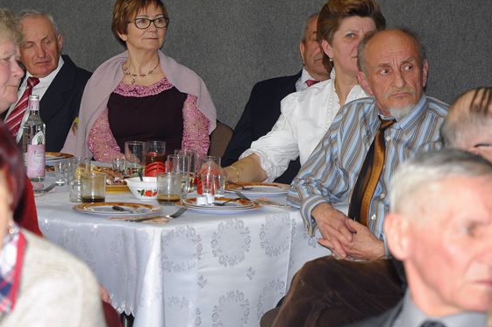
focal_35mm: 159
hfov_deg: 12.9
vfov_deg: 8.6
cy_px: 117
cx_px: 139
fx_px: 2171
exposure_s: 1/60
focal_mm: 70
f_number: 4.5
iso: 500
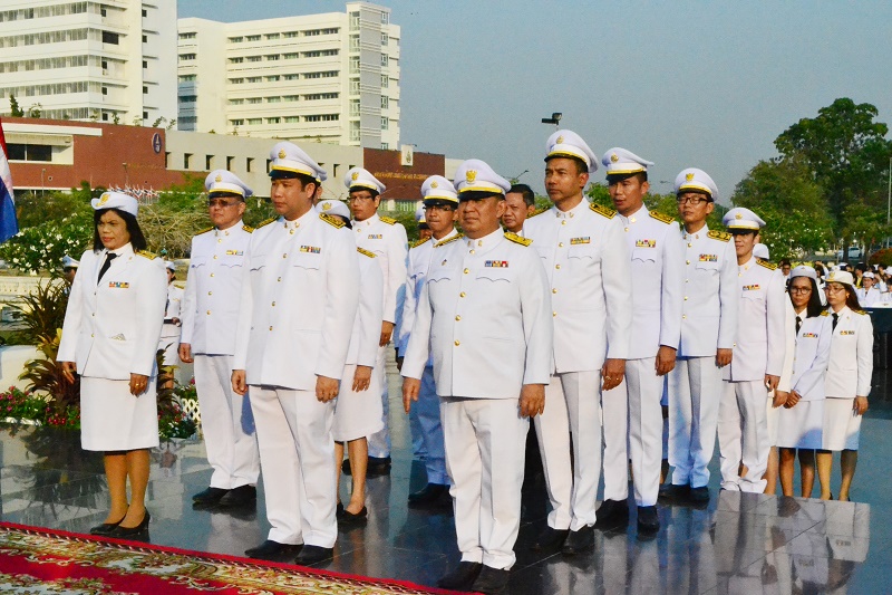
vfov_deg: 25.0
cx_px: 446
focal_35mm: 54
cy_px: 298
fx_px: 1338
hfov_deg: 36.9
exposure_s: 1/2000
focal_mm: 36
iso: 6400
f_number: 22
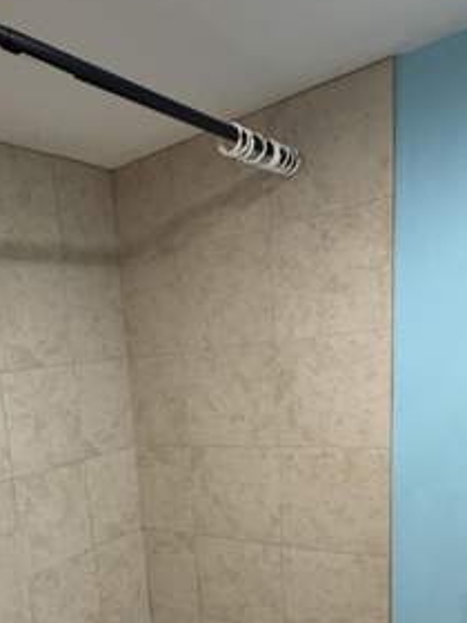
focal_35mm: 32
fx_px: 576
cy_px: 501
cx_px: 85
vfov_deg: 53.0
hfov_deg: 42.0
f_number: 2.2
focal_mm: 2.22
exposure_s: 1/60
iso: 320
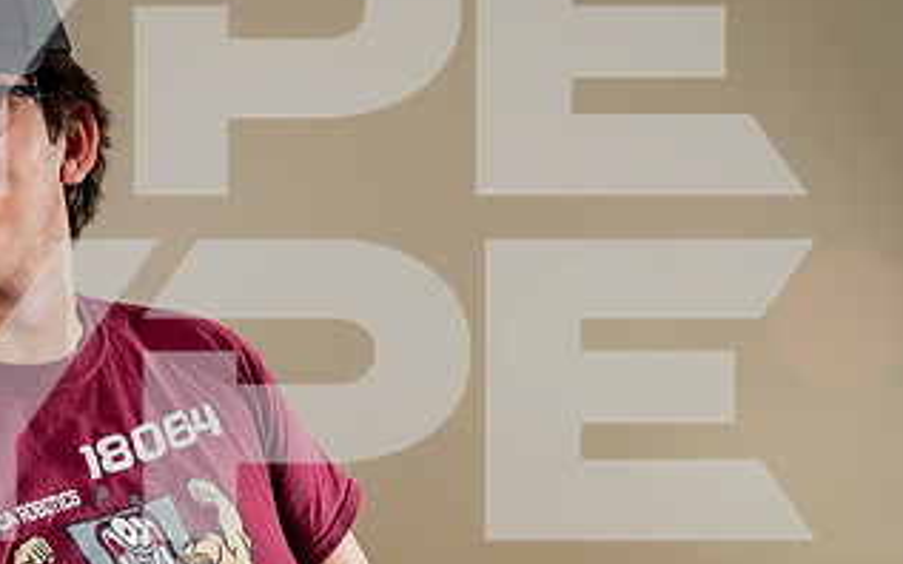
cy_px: 392
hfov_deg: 24.0
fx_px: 2067
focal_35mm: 84
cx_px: 88
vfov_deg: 15.5
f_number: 4.5
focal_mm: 45
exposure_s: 1/250
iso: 100
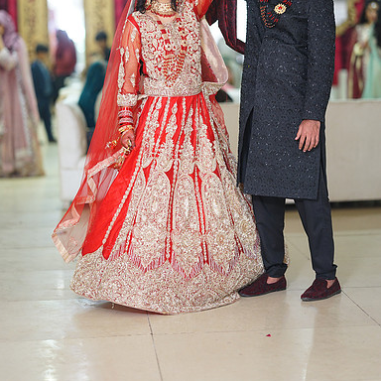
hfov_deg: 16.0
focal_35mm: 109
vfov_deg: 15.9
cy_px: 95
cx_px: 190
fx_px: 1357
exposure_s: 1/160
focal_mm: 85
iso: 320
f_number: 1.4
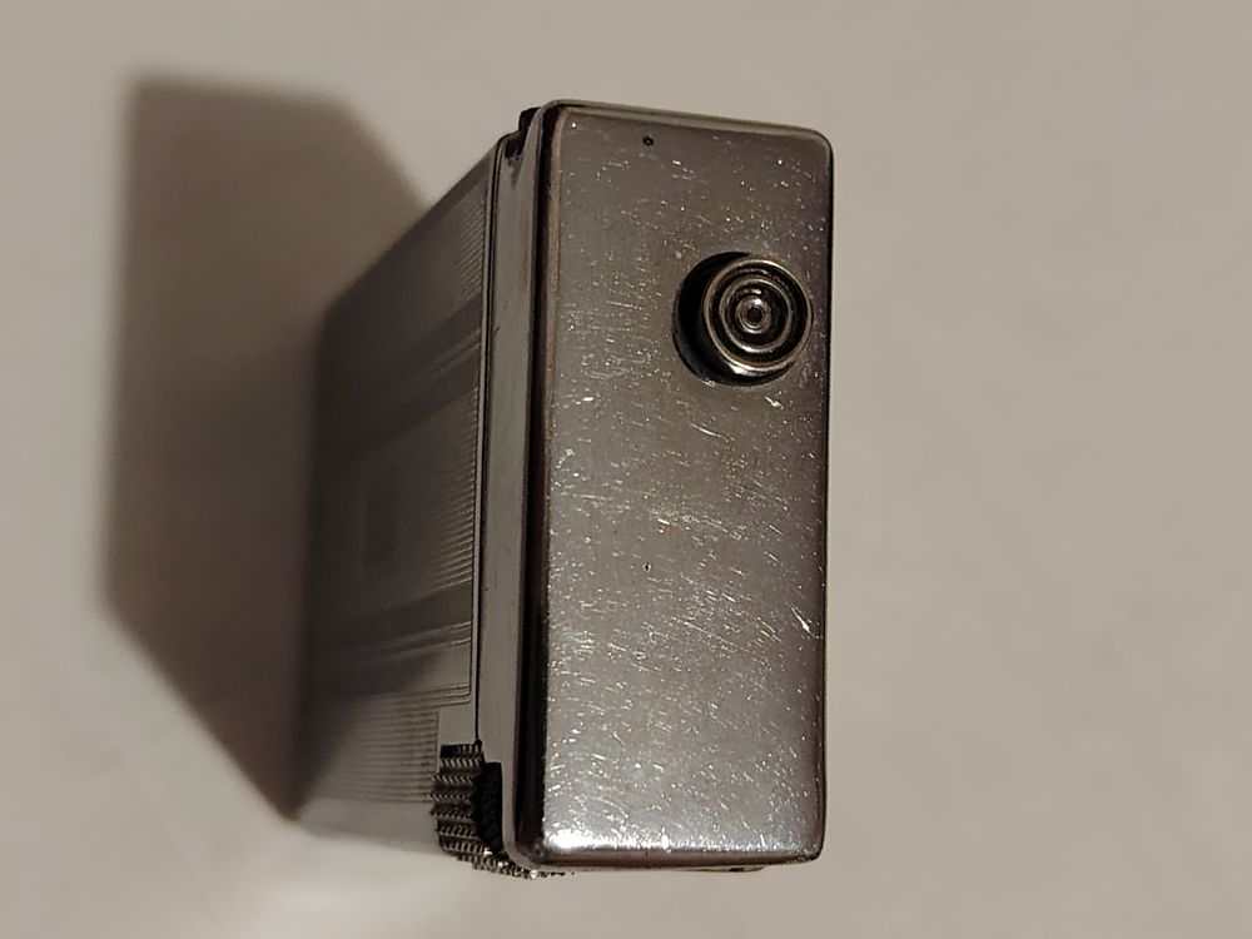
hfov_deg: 31.7
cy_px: 470
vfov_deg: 24.0
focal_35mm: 61
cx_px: 626
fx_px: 2206
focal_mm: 5.25
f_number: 1.75
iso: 2641
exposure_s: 1/20
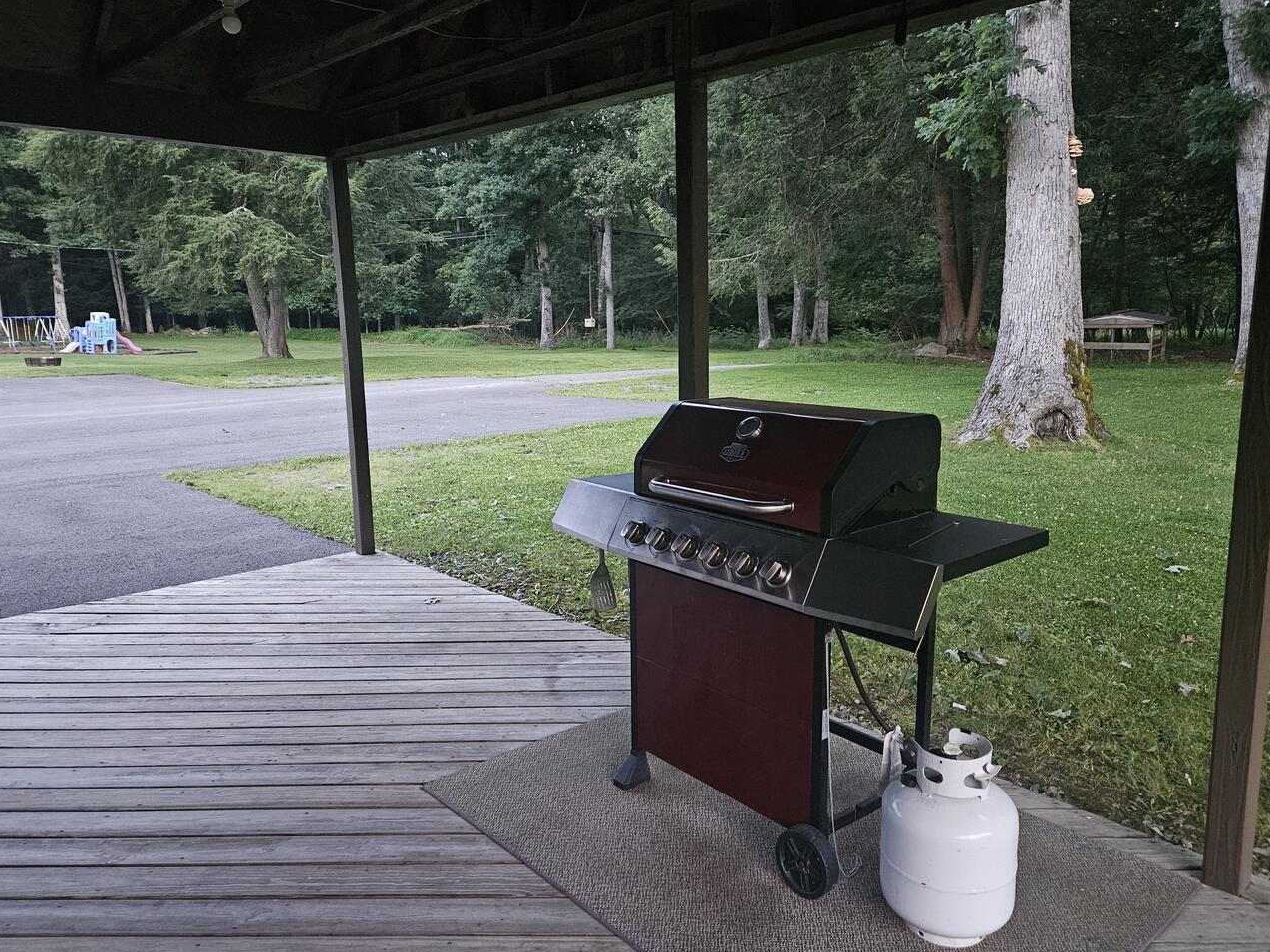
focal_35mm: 26
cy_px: 474
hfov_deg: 67.3
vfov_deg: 53.0
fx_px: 954
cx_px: 671
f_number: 1.8
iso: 800
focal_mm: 5.4
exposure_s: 1/24
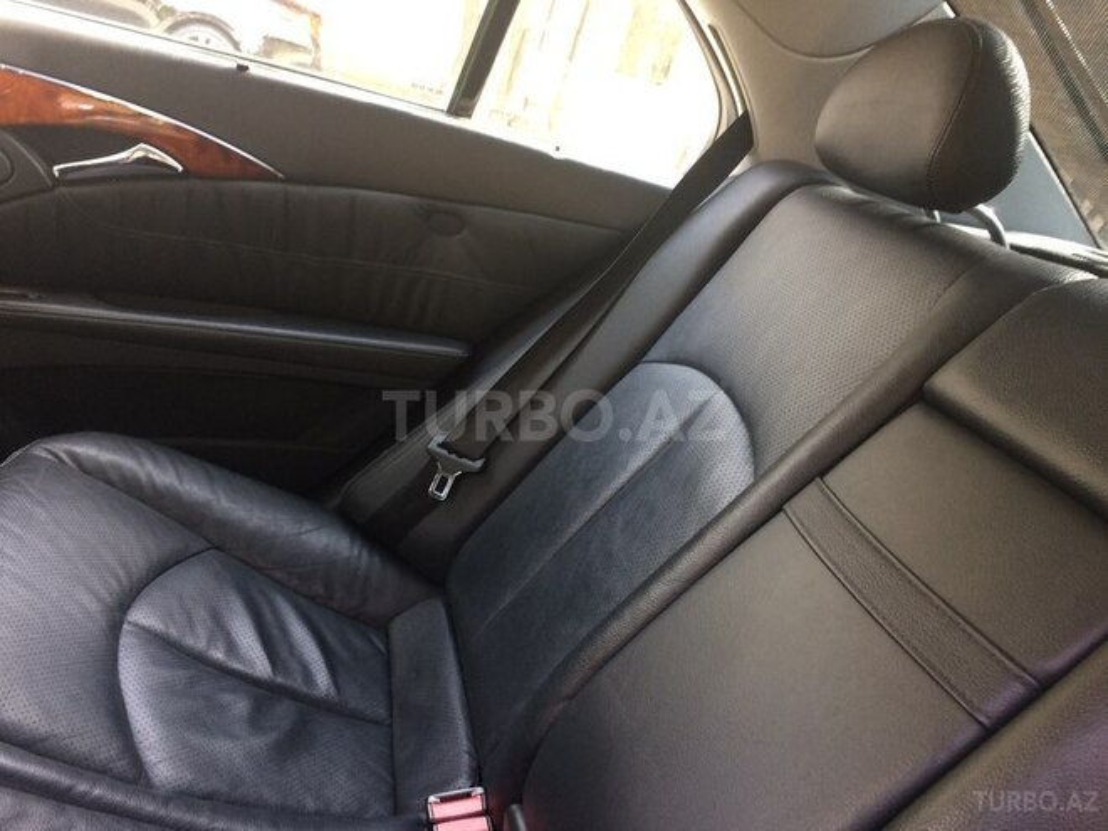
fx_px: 928
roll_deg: -20.0
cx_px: 554
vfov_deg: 48.2
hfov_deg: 61.7
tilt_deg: -18.5
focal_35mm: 29
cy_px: 416
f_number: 2.2
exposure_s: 1/33
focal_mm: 4.15
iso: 100
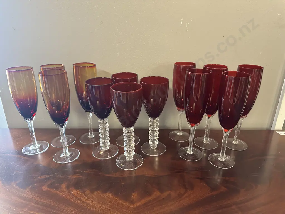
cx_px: 142
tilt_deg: -21.0
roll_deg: -0.4
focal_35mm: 24
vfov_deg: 56.8
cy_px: 107
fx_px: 198
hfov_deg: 71.6
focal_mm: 6.86
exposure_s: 1/50
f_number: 1.78
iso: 400
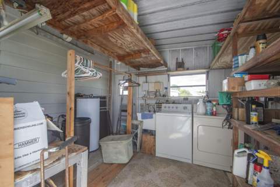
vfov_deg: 77.3
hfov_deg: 100.4
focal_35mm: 15
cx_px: 140
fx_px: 117
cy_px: 94
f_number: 6.3
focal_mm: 10
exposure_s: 1/125
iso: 320
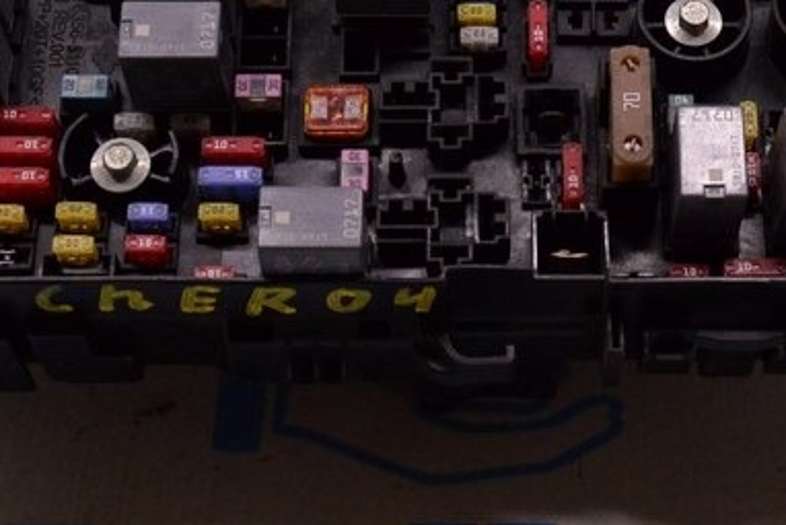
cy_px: 125
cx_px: 543
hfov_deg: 20.2
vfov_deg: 13.6
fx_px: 2191
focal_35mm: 100
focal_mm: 25
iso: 1600
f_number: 8
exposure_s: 1/125
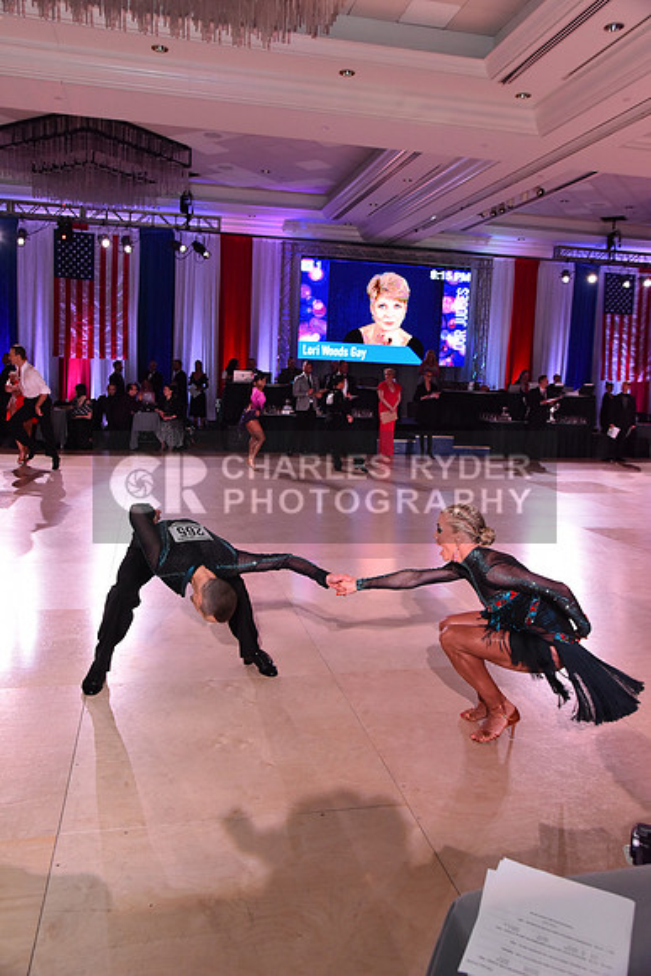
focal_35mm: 32
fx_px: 867
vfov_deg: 58.7
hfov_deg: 41.1
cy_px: 488
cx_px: 326
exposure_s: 1/320
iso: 2500
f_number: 7.1
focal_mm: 32
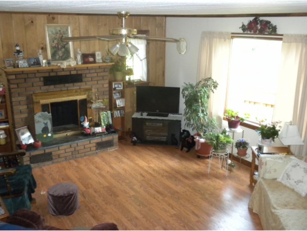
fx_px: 328
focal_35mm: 37
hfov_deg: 50.1
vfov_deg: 38.7
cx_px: 154
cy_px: 116
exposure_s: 1/36
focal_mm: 6.6
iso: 406
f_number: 3.5
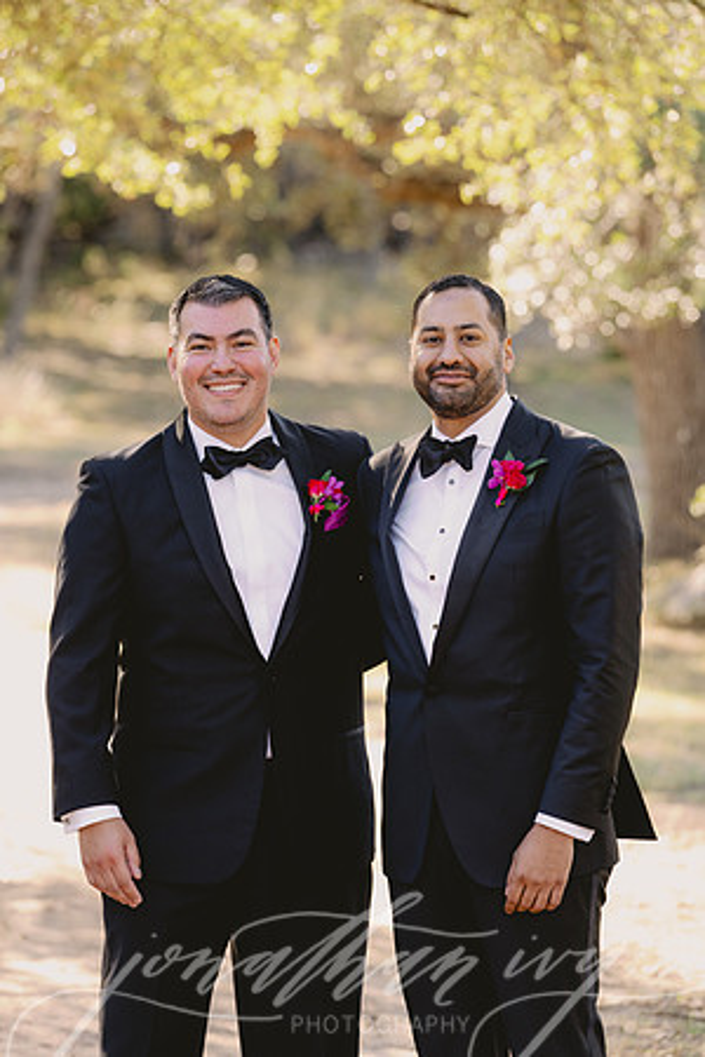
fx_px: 4582
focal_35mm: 156
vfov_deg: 13.2
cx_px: 352
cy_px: 528
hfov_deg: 8.8
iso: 640
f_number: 4.5
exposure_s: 1/250
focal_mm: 156
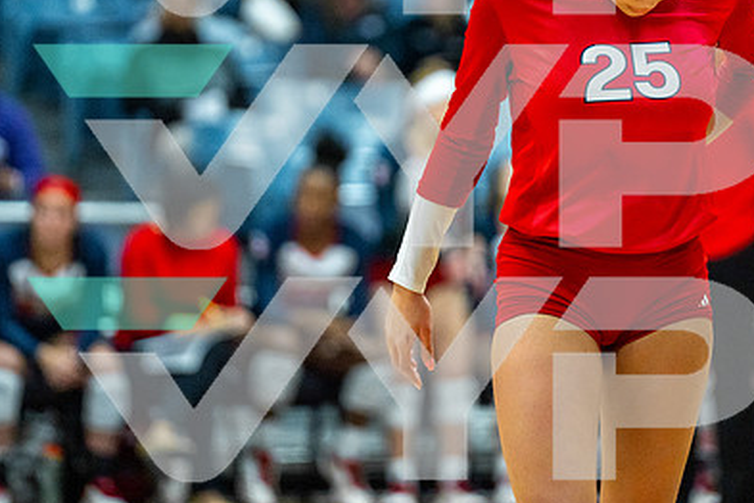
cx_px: 481
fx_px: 5780
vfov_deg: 5.0
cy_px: 119
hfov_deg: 7.5
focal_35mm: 276
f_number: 2.8
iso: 2000
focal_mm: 174
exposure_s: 1/1250
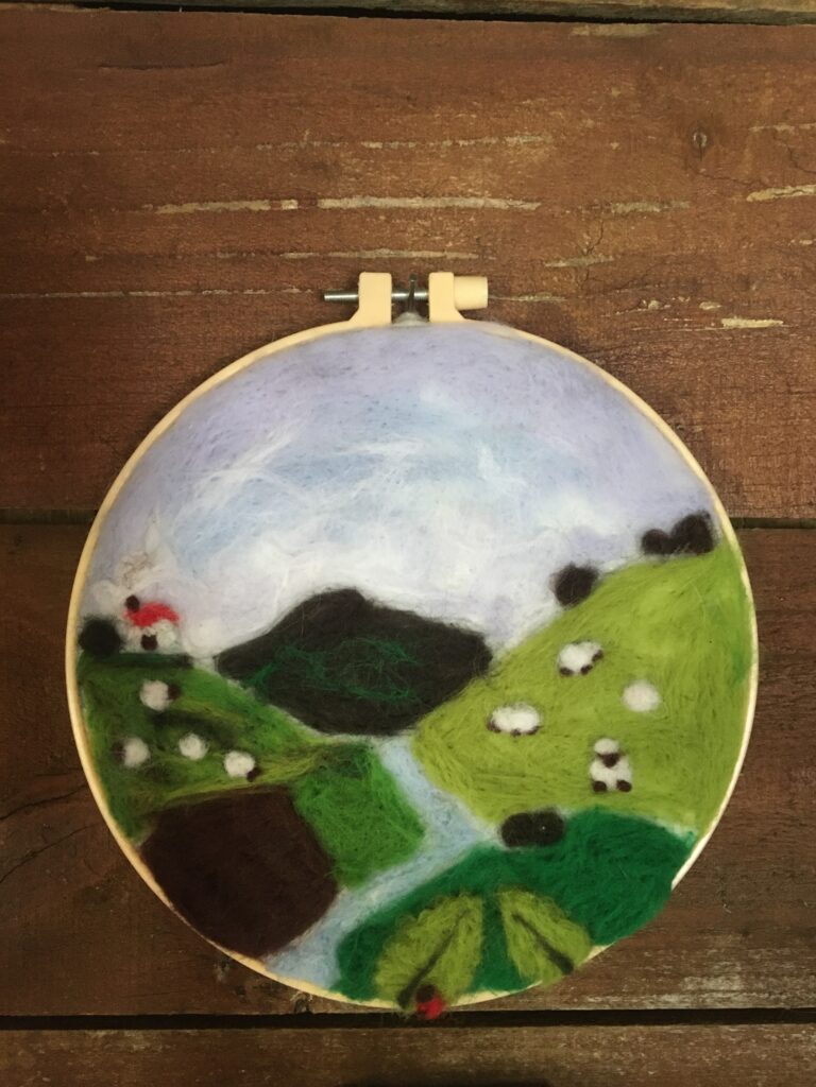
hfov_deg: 48.2
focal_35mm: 29
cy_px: 544
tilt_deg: -1.8
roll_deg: +0.0
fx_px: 911
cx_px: 408
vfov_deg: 61.7
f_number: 2.2
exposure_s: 1/20
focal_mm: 4.15
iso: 200
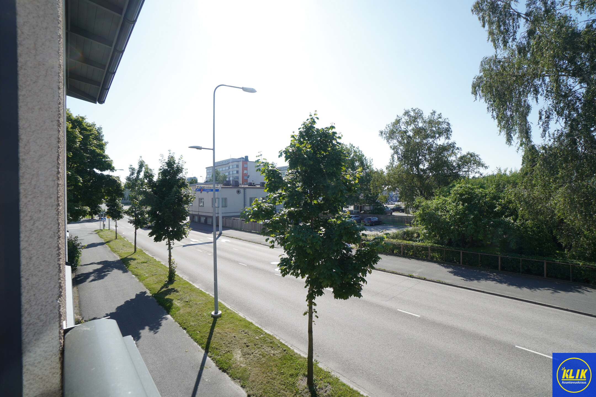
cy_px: 198
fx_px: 248
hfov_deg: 100.4
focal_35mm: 15
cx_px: 298
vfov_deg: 77.3
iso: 100
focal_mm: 10
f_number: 8
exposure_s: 1/200
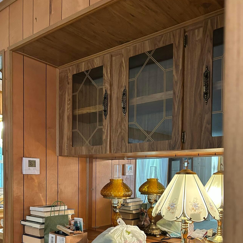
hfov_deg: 46.0
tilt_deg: -1.9
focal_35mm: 36
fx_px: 286
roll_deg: -0.8
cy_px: 179
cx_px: 120
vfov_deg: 44.7
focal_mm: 5.7
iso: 500
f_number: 1.5
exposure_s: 1/60
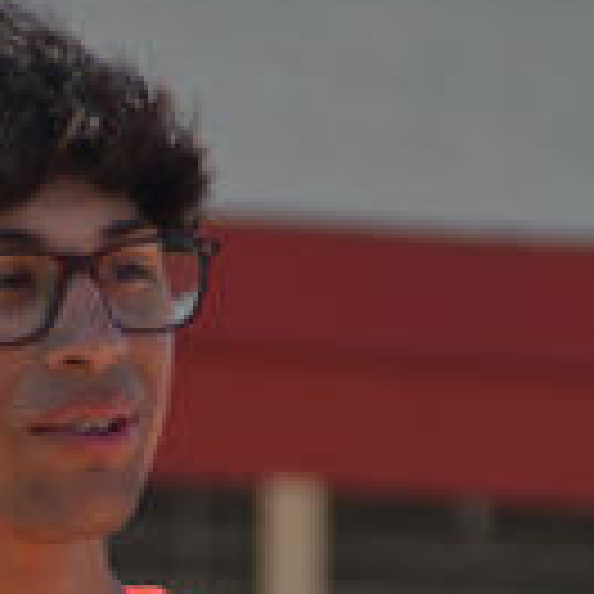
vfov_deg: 1.5
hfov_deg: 1.5
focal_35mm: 1159
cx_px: -58
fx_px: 22501
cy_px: 1066
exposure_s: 1/1000
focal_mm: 200
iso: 500
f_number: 6.3
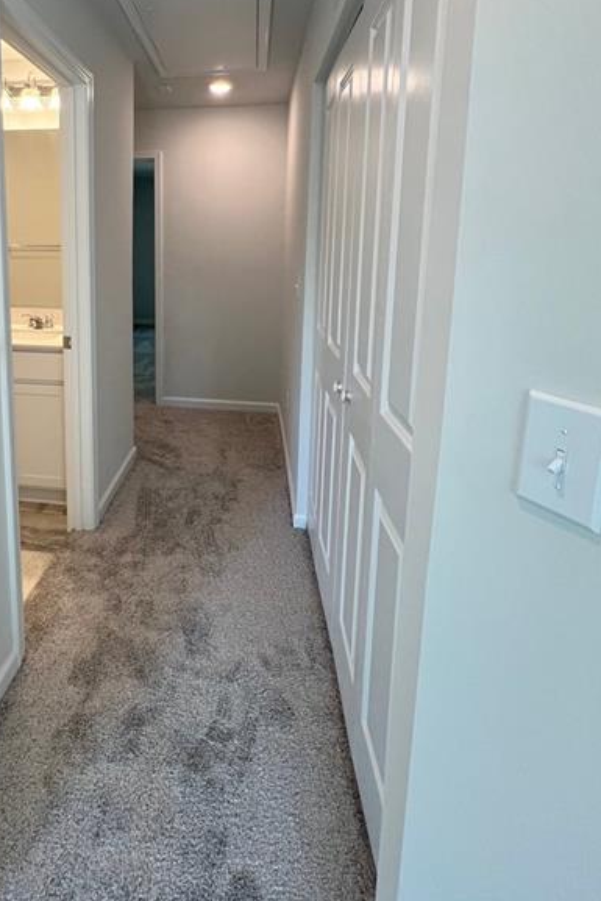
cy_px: 314
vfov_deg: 87.4
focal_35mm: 18
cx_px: 180
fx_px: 450
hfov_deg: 64.8
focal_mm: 1.57
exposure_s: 1/120
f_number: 1.8
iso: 125
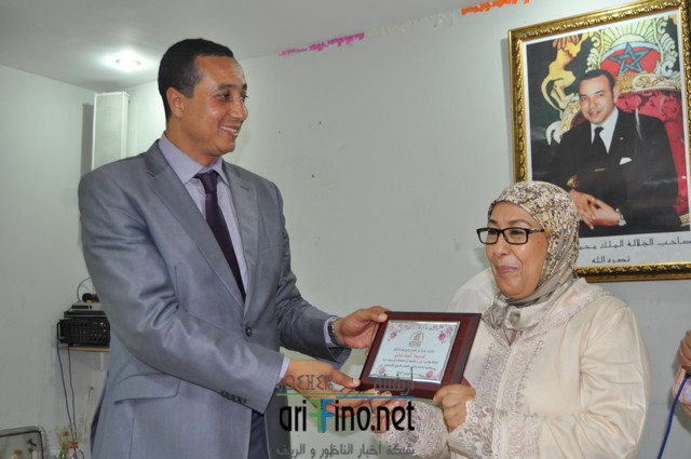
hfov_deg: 49.6
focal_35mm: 39
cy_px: 230
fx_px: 748
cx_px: 346
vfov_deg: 34.1
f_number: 4
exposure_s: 1/60
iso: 800
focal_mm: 26
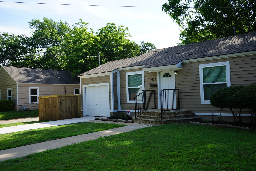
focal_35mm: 30
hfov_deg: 61.9
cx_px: 128
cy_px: 86
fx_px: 213
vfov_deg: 43.6
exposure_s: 1/100
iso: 100
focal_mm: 30
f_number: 9
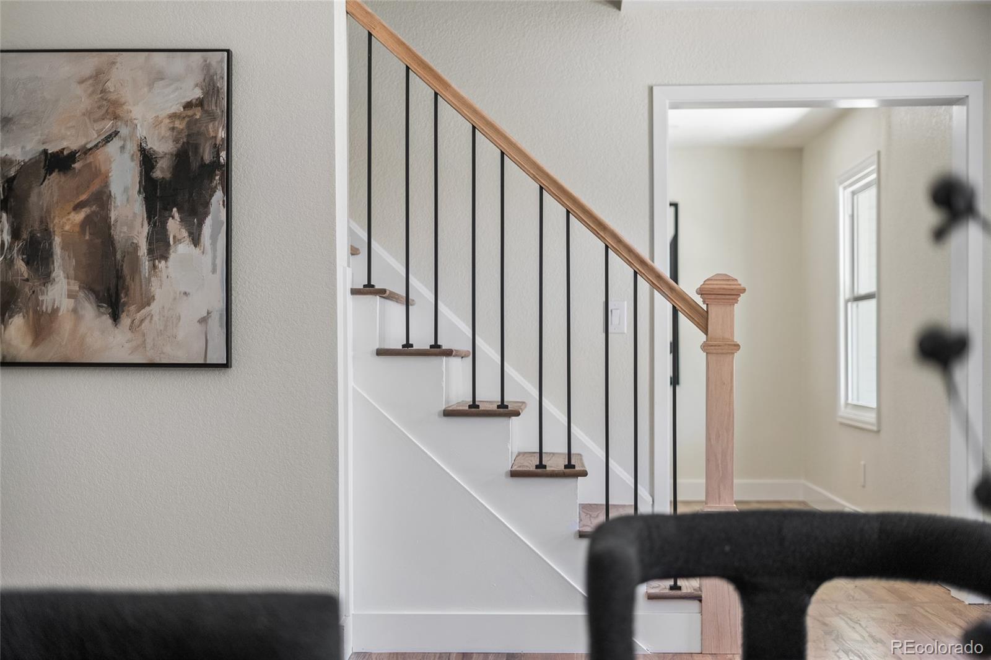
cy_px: 330
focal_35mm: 50
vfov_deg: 27.0
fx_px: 1376
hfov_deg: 39.6
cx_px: 496
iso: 200
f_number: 1.8
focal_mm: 50
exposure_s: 1/100
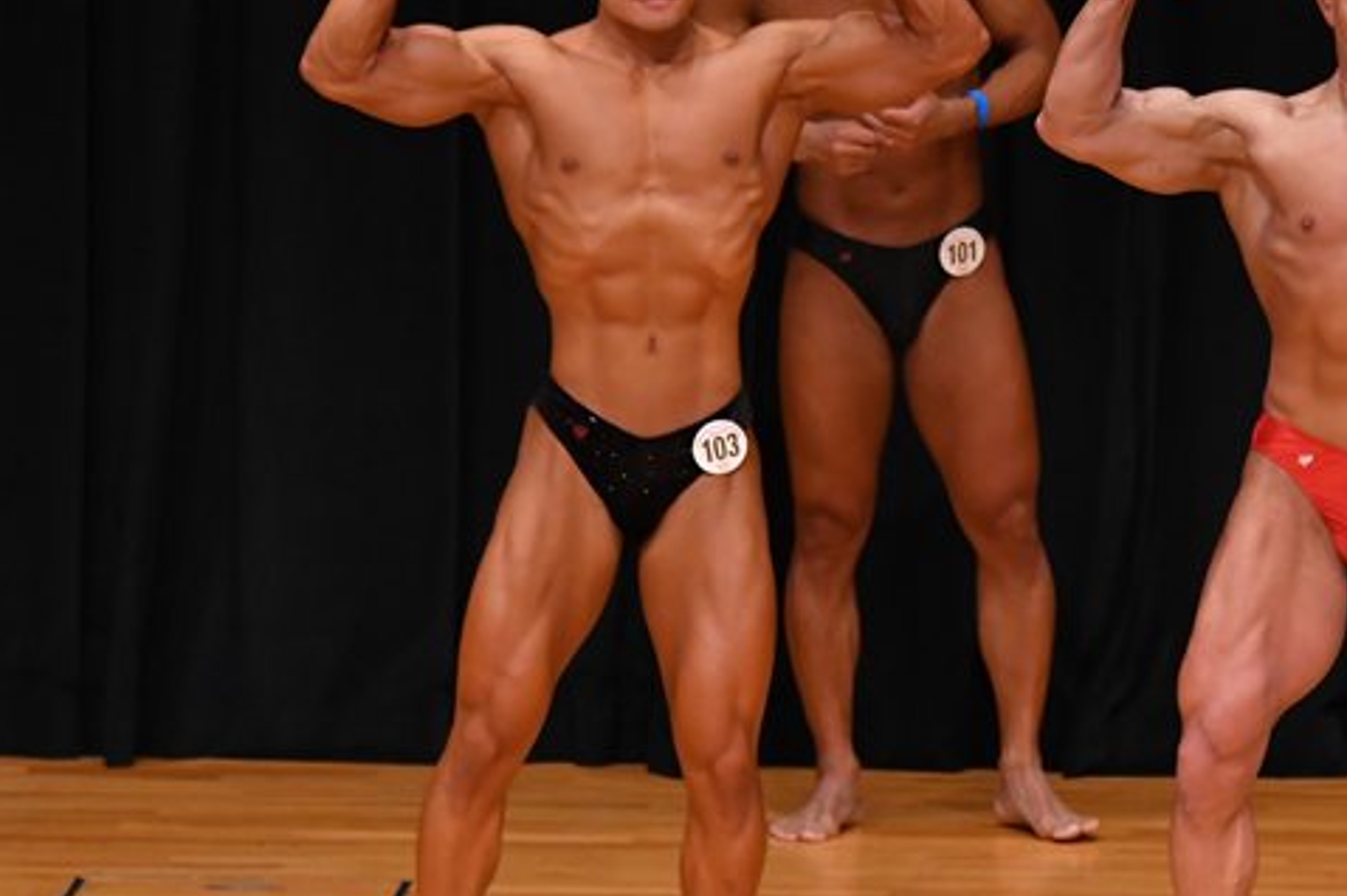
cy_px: 479
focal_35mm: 462
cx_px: 1019
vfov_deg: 3.0
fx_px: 17274
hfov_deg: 4.5
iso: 3200
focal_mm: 190
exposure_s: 1/400
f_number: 5.6
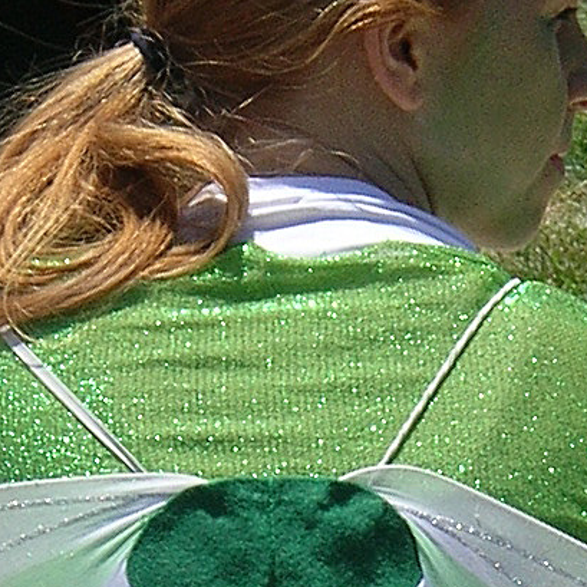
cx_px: 250
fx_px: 10341
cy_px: 1055
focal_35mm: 539
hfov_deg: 3.3
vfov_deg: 3.2
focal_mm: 17.9
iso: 50
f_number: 4.9
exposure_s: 1/472
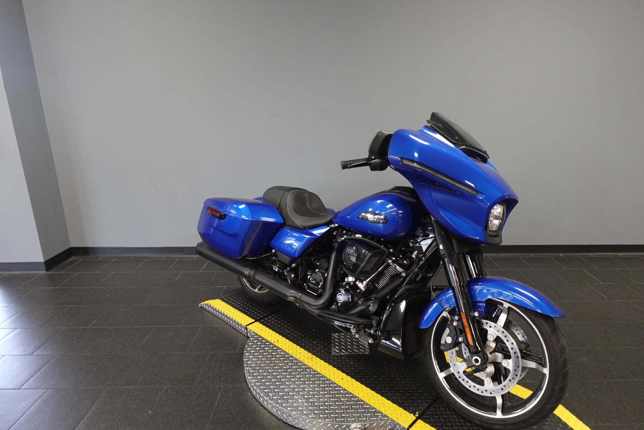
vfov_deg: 57.2
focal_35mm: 22
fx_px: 394
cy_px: 218
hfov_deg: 78.4
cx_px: 348
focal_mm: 7.6
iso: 500
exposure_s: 1/80
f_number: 2
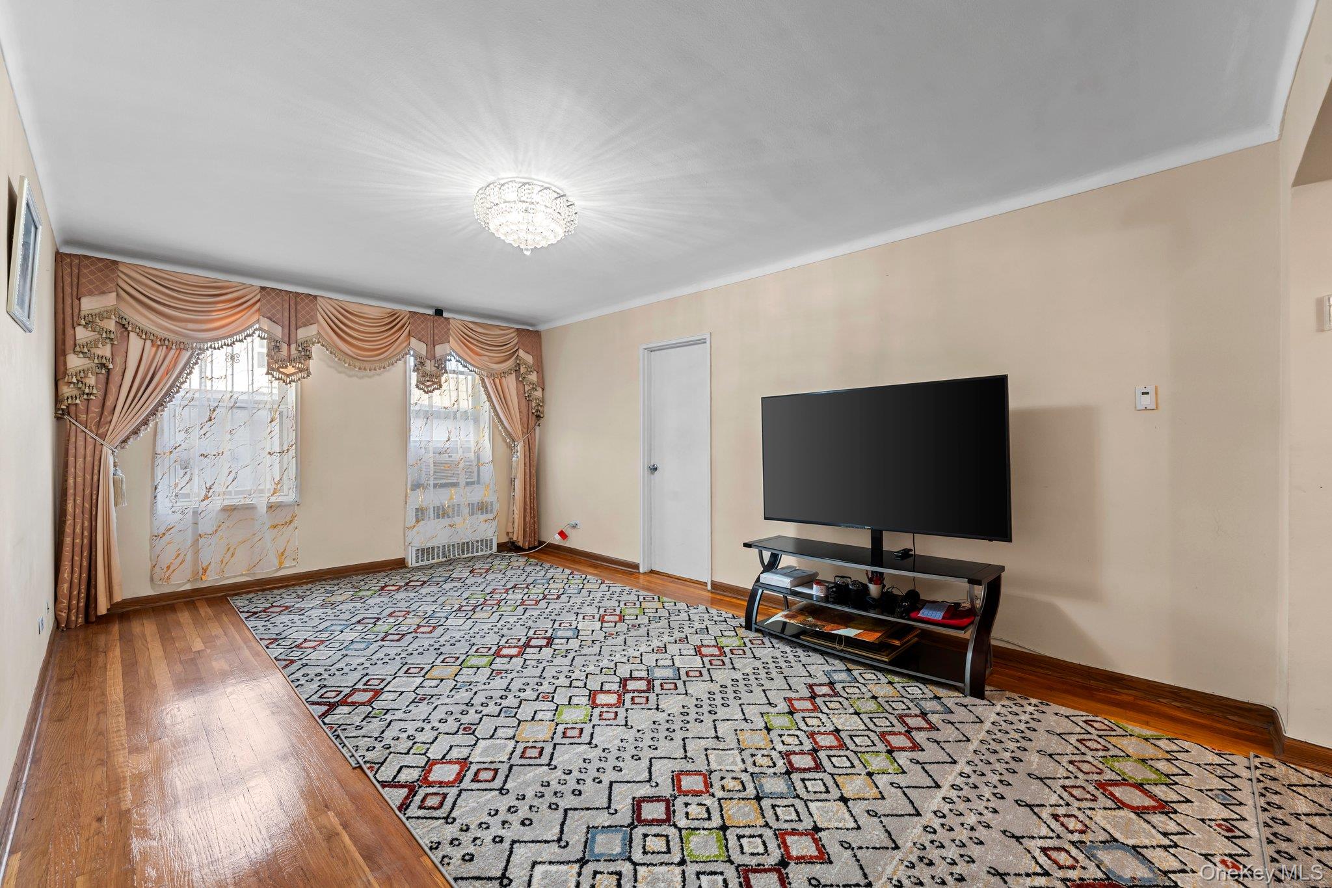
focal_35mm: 14
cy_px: 444
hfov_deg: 104.3
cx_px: 666
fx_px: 518
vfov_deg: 81.2
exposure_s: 1/1.67
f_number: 10
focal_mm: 14
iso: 500
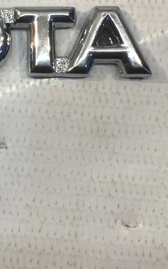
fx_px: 622
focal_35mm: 85
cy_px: 76
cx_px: -65
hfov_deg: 14.6
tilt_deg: -79.7
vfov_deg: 24.2
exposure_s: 1/33
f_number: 2.2
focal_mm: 4.15
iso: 25
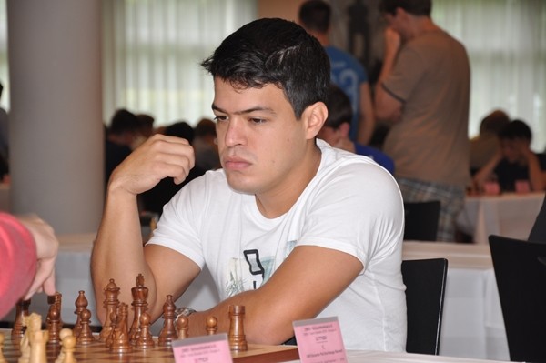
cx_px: 273
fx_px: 1932
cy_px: 182
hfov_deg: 16.1
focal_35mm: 128
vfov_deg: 10.7
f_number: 5.6
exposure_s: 1/60
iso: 400
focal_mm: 85
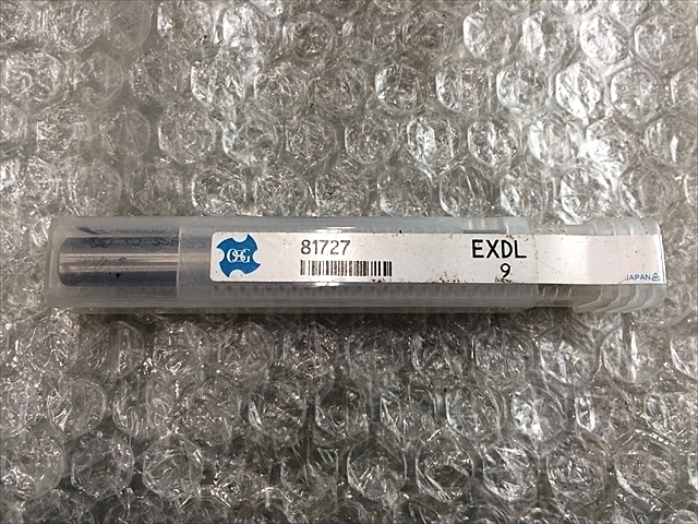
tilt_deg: -82.6
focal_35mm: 29
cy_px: 262
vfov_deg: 48.2
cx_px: 349
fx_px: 585
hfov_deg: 61.7
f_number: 2.2
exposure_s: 1/33
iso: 80
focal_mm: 4.15
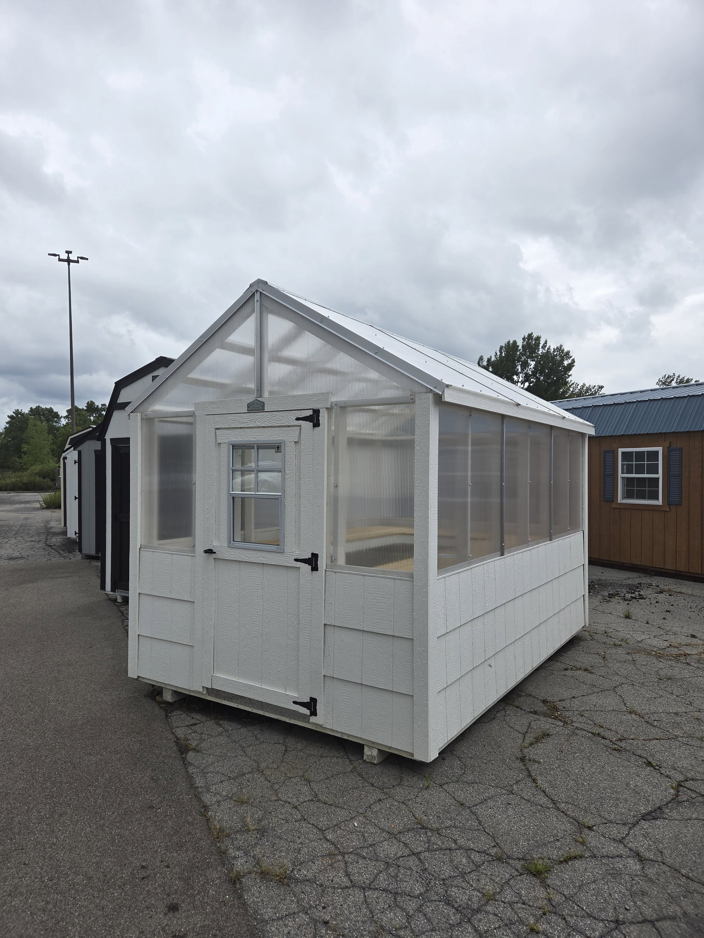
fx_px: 624
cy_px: 469
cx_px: 352
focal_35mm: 23
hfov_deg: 58.9
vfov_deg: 73.9
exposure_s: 1/4187
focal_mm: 5.4
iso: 80
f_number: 1.8
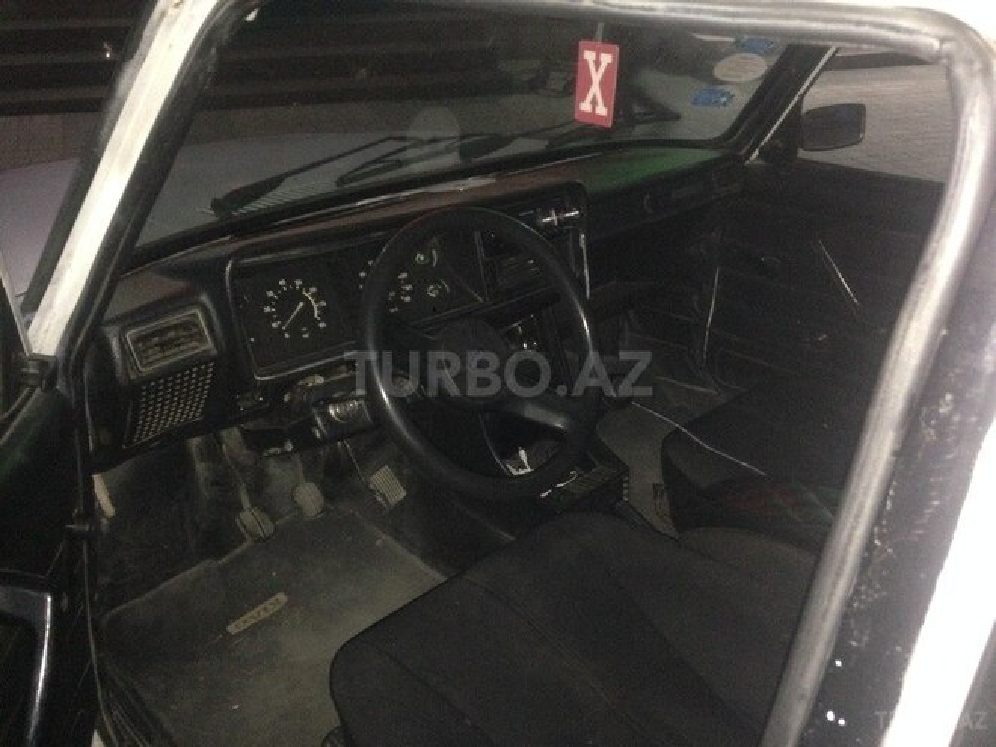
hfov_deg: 55.4
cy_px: 374
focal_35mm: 33
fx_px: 950
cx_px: 498
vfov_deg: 42.9
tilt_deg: -24.3
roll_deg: -2.2
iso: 500
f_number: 2.4
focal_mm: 4.12
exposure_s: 1/16
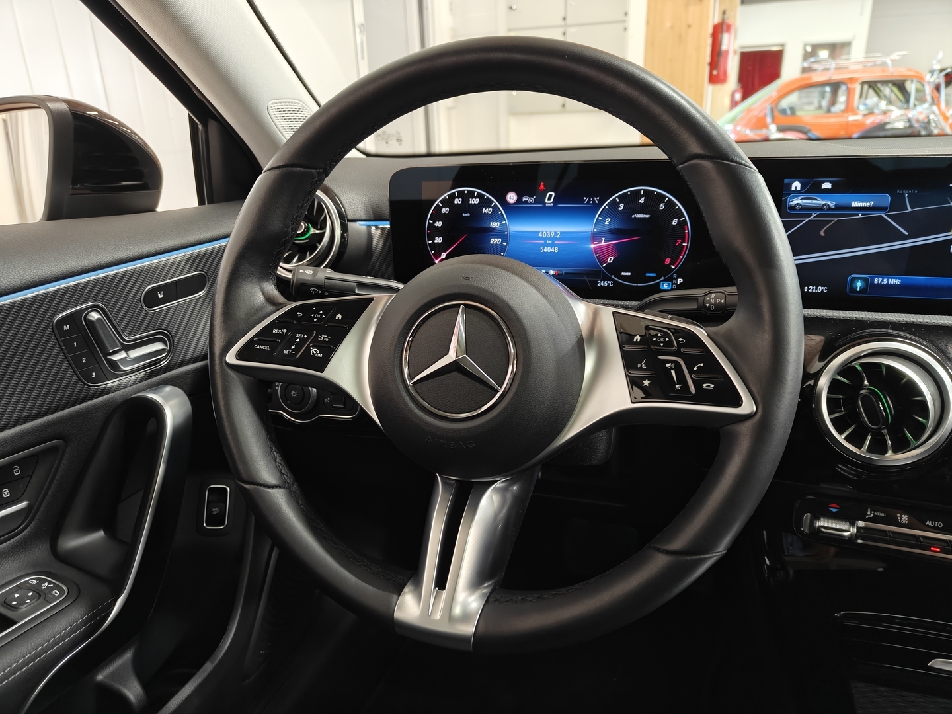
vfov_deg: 56.8
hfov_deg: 71.6
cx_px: 476
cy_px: 357
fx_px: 660
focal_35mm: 24
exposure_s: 1/33
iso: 160
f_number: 1.8
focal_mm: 5.59
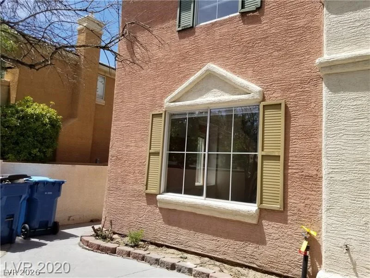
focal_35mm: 26
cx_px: 185
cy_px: 139
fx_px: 278
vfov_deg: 53.1
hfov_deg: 67.3
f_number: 1.7
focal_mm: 4.25
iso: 50
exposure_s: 1/2160
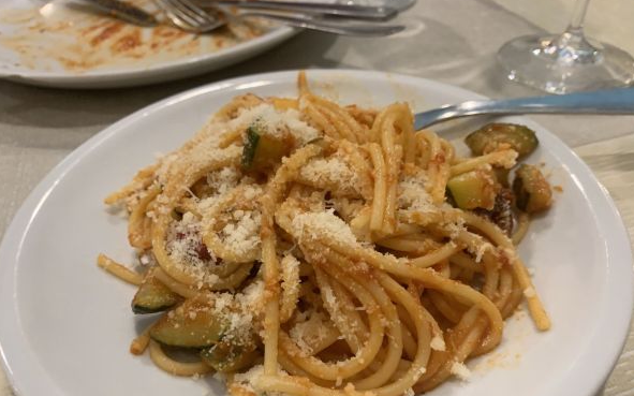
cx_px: 318
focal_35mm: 28
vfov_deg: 44.3
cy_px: 234
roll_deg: +3.4
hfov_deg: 66.5
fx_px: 484
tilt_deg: -40.9
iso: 320
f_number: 1.8
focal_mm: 4.25
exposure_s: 1/50
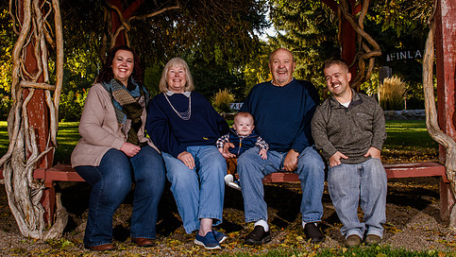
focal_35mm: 43
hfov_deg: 47.3
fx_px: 520
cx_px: 202
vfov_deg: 27.6
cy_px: 97
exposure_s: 1/200
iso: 500
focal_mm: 24
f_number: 8
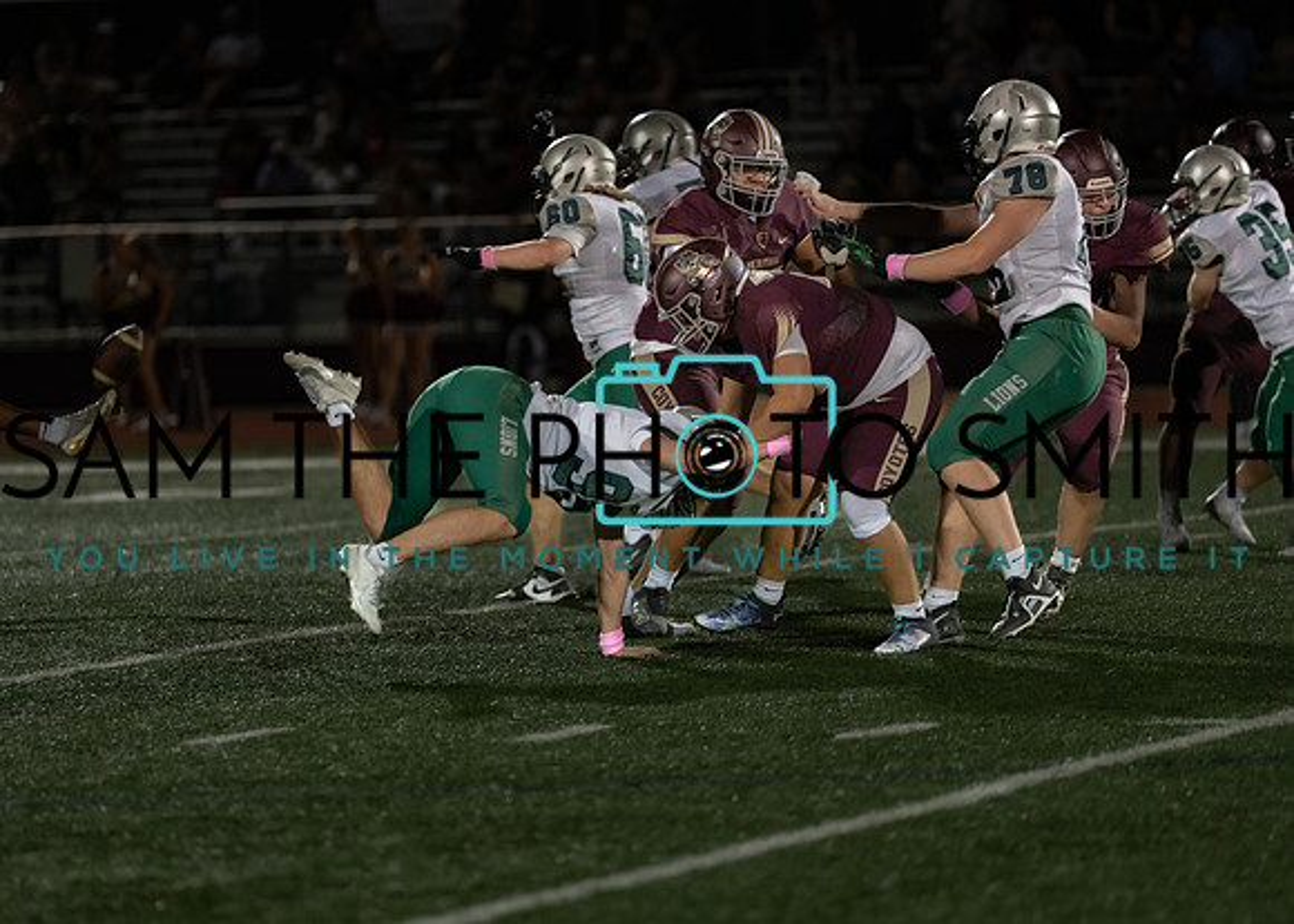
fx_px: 8255
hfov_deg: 9.0
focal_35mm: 225
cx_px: 556
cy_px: 490
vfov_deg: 6.4
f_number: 2.8
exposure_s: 1/1000
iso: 1600
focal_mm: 200
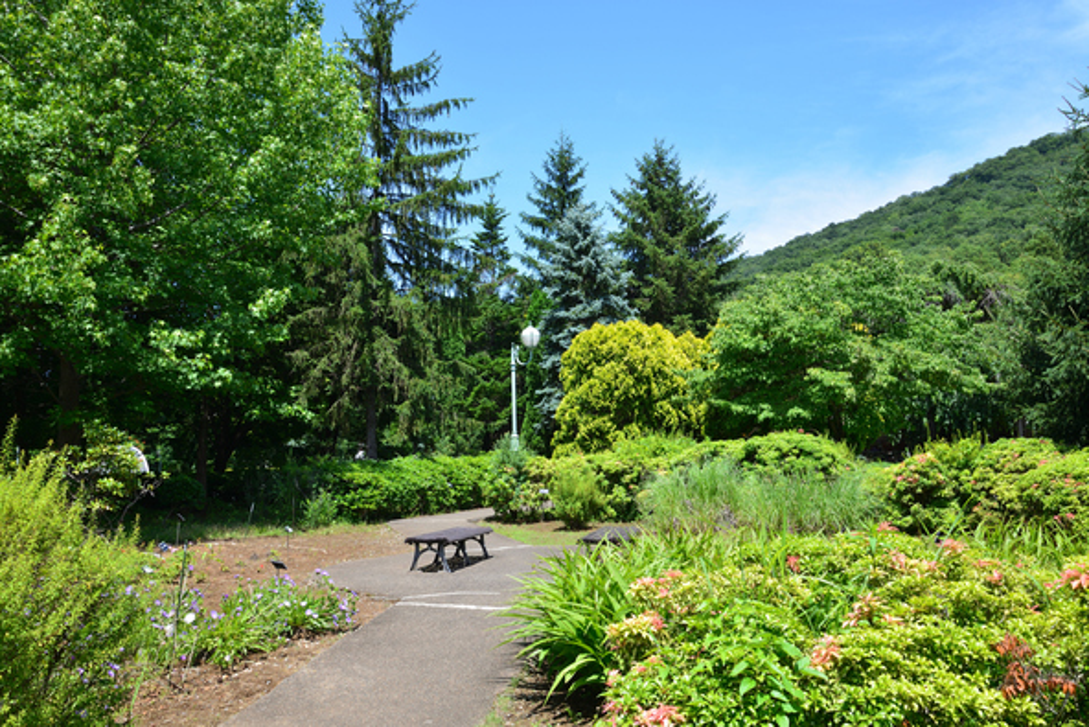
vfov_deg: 42.3
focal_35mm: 31
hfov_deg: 60.3
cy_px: 364
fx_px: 938
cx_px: 544
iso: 100
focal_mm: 31
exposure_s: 1/50
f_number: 13
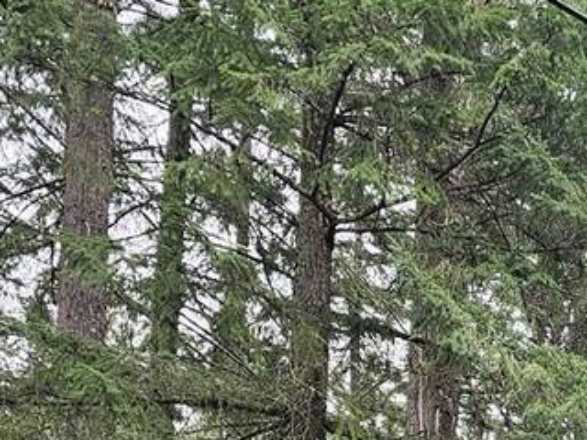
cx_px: 835
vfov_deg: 13.8
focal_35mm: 92
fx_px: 1560
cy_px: 860
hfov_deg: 19.1
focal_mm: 6.3
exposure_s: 1/207
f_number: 1.7
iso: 100
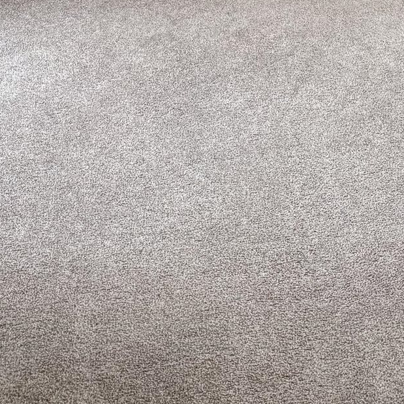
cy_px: -347
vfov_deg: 17.3
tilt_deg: -8.9
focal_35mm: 79
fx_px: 1043
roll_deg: -1.3
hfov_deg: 21.4
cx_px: 362
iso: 250
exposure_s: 1/120
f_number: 1.78
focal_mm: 6.76
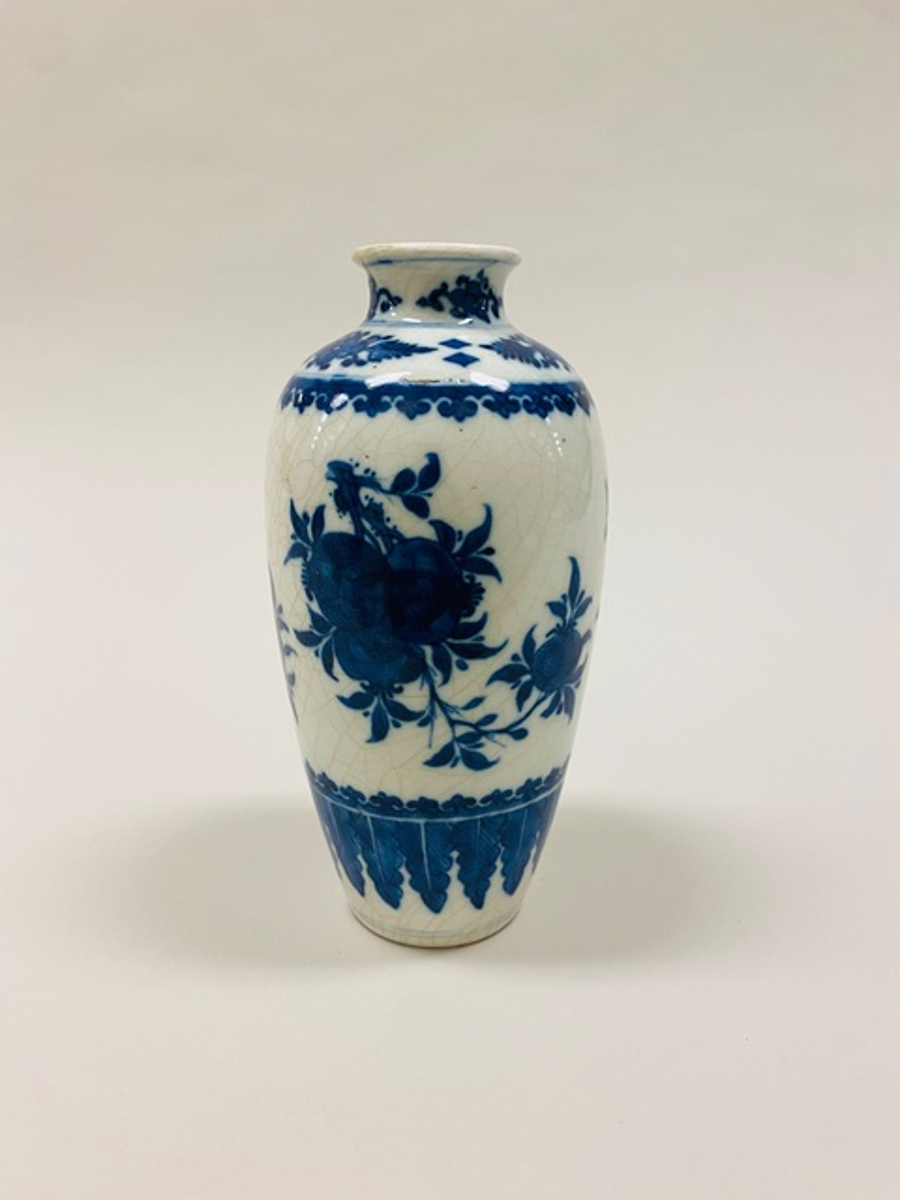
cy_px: 600
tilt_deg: -14.8
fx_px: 901
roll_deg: -0.6
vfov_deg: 67.3
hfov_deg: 53.1
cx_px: 450
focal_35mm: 26
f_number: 1.8
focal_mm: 4.25
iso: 80
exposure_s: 1/60
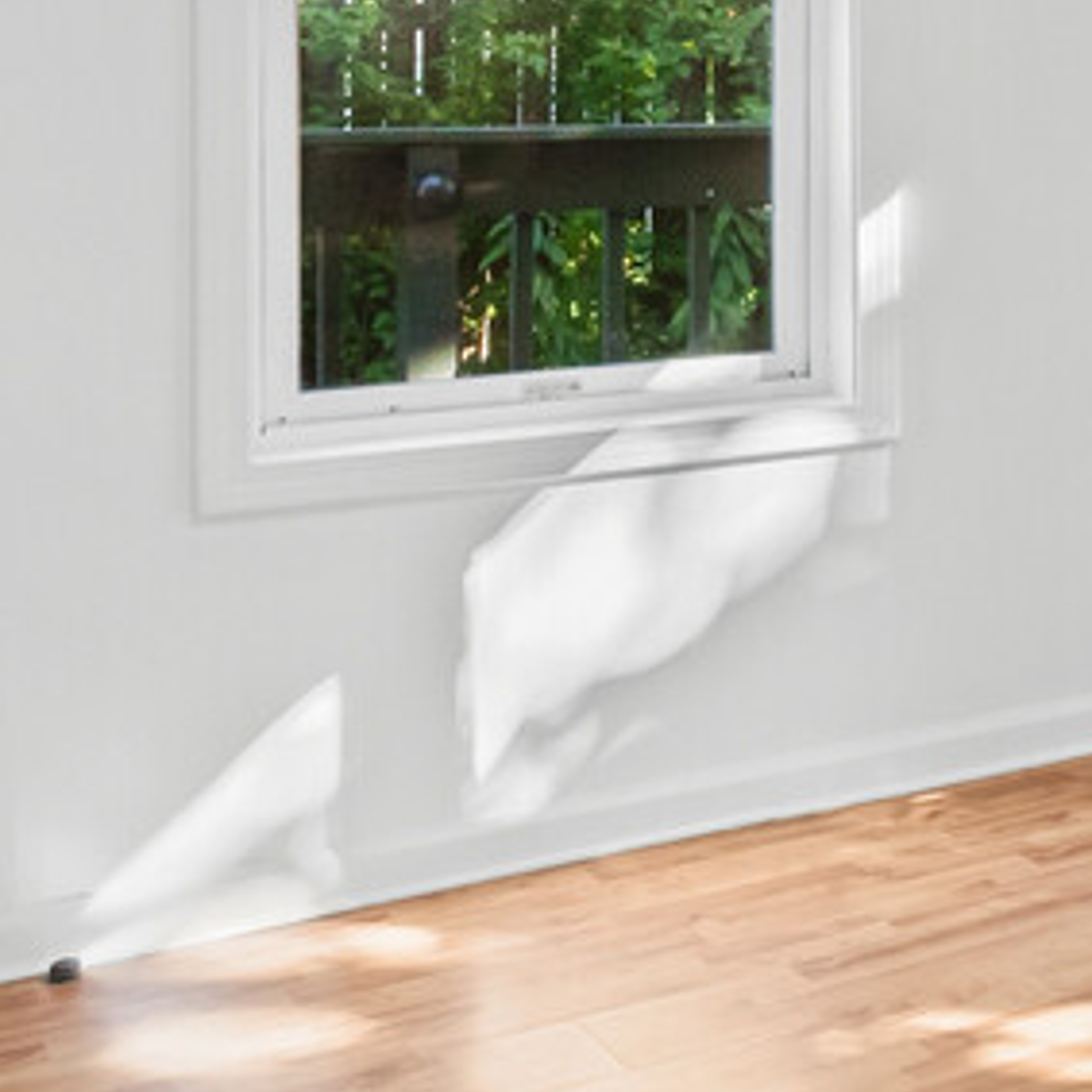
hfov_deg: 18.9
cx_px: 2014
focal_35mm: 68
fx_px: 2427
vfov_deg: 24.1
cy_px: -31
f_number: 9
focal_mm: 14
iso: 800
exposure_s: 1/5
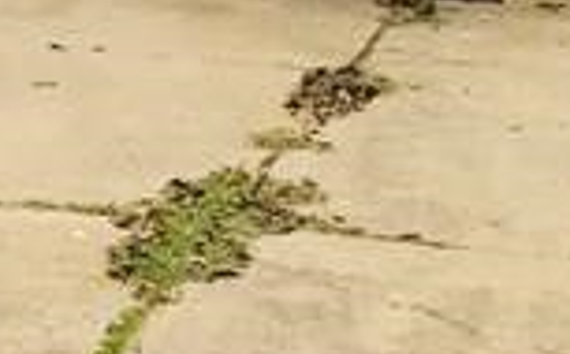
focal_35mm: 199
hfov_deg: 10.1
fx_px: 3086
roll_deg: -2.2
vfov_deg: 6.1
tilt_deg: +6.1
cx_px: -395
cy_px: -723
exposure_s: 1/352
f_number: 1.8
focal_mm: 3.99
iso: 20
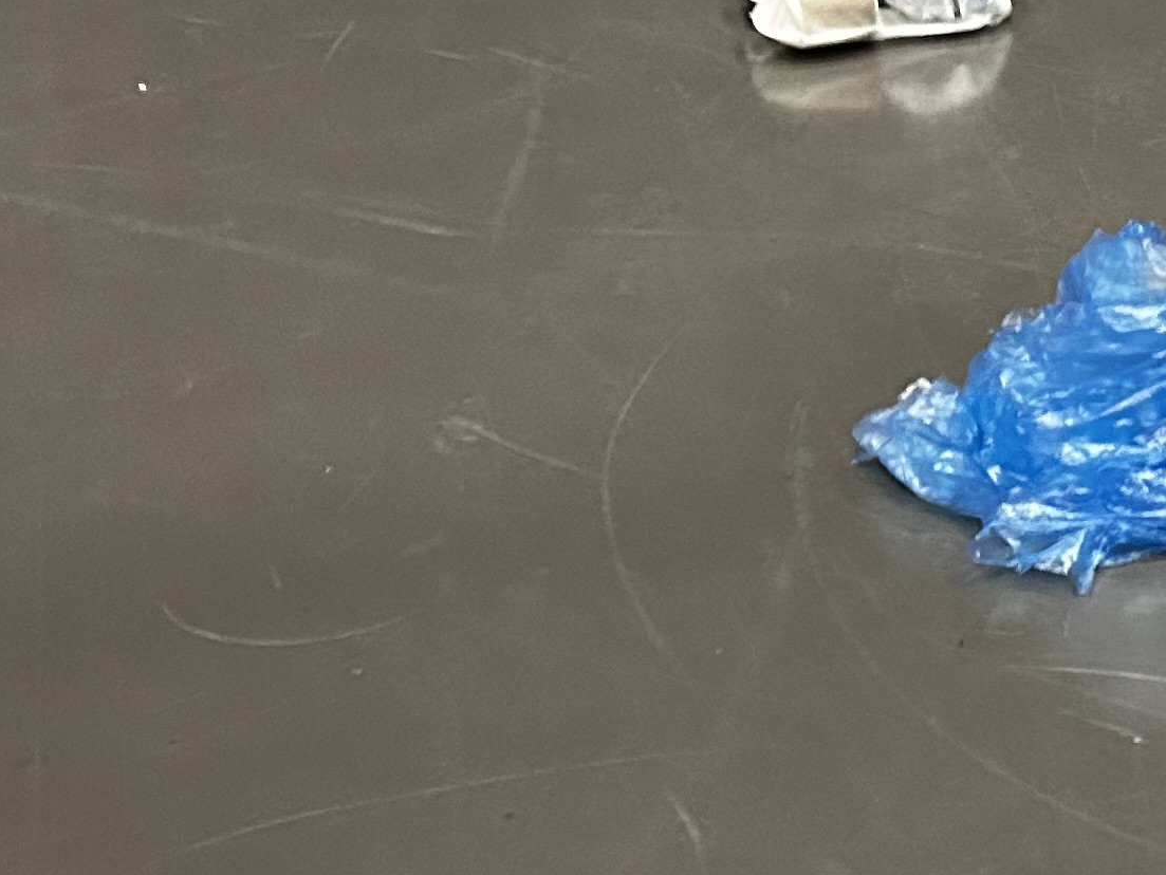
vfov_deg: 15.4
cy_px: 141
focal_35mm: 95
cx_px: 1403
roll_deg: -1.5
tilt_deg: -24.5
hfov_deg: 19.4
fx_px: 3201
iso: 640
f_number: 1.5
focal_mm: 5.7
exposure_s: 1/40
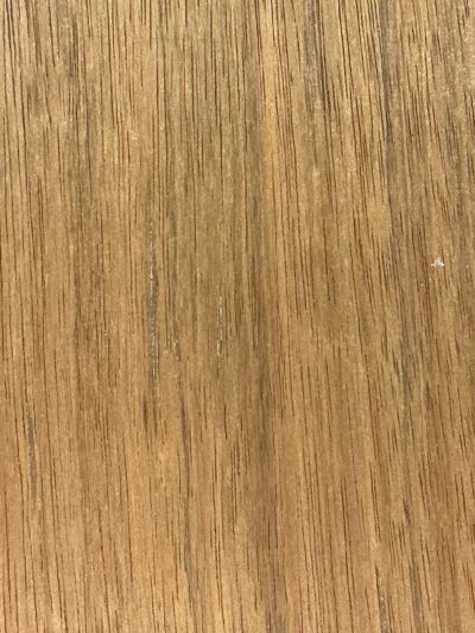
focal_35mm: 29
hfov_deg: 48.2
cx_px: 238
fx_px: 530
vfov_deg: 61.6
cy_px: 316
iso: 160
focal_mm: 3
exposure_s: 1/60
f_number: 1.8
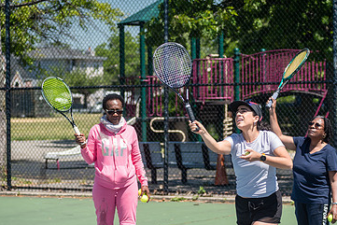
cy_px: 152
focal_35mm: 154
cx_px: 247
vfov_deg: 8.9
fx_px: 1442
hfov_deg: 13.3
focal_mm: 80
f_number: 3.5
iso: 200
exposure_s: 1/1600
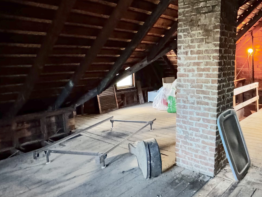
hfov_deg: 55.8
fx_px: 220
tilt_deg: -3.8
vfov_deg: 47.8
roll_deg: +1.3
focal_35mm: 29
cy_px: 75
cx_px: 221
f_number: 2.2
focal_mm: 2.22
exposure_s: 1/40
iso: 1000
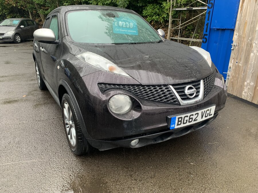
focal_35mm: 26
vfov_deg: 53.1
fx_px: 194
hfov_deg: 67.3
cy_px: 96
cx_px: 129
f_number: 1.8
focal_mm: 4.25
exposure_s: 1/121
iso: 40
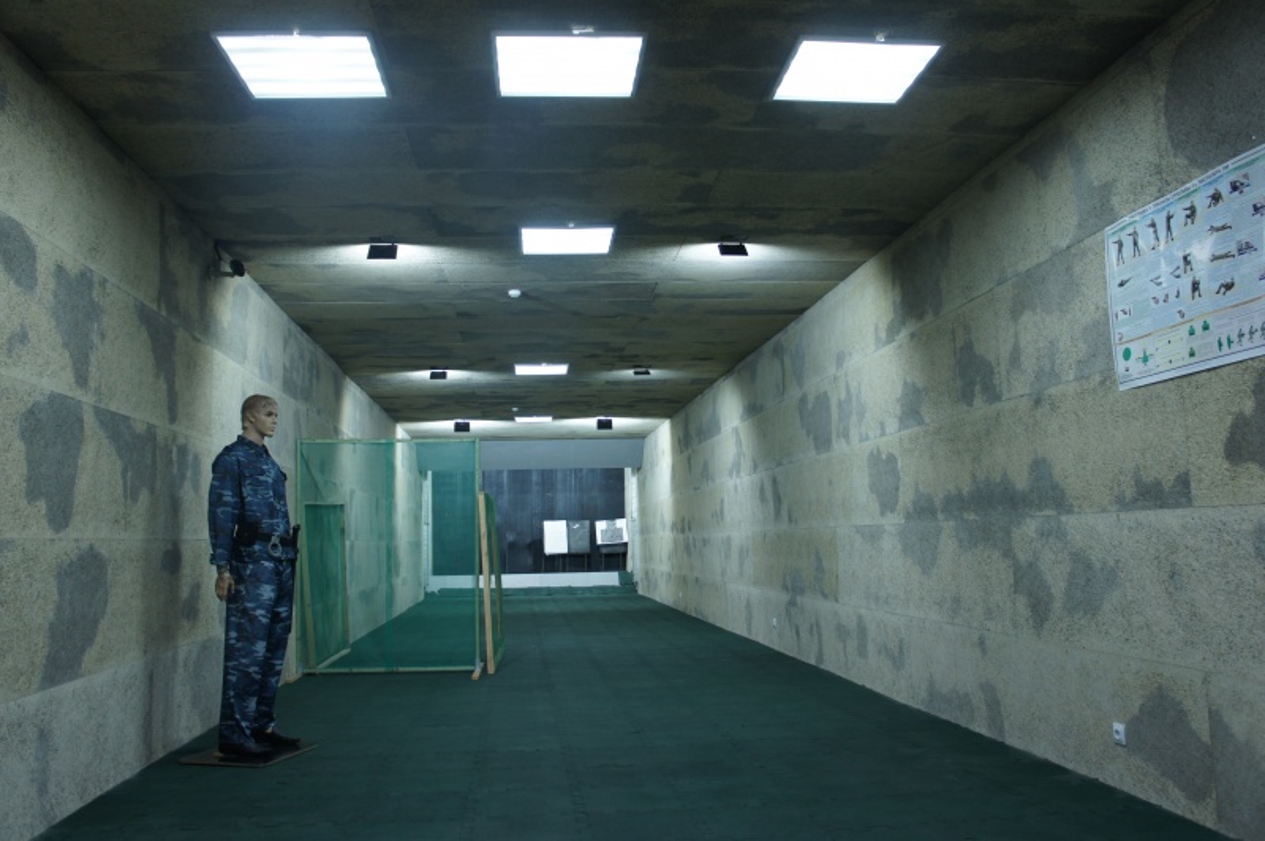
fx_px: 1001
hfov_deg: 64.6
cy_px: 420
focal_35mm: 28
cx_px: 632
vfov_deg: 45.6
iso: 200
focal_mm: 19
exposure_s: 1/30
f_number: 3.5
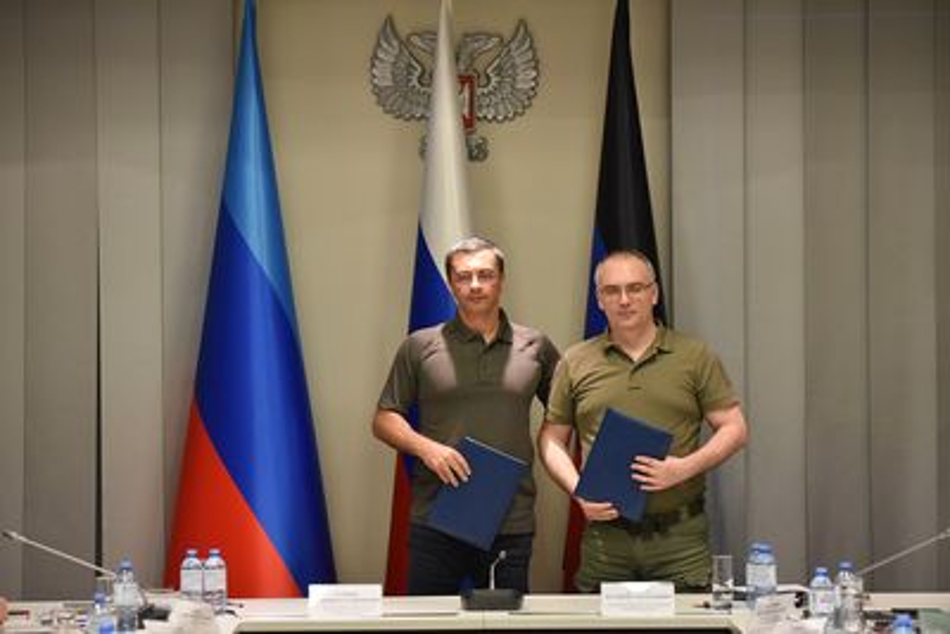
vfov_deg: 9.5
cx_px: 475
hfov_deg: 14.1
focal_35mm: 145
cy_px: 317
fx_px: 3828
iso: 3200
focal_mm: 145
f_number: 3.5
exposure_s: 1/200
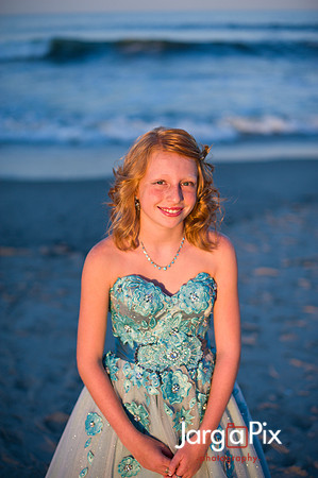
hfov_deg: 26.9
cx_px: 159
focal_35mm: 50
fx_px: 664
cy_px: 239
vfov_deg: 39.6
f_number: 2
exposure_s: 1/2000
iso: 160
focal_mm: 50
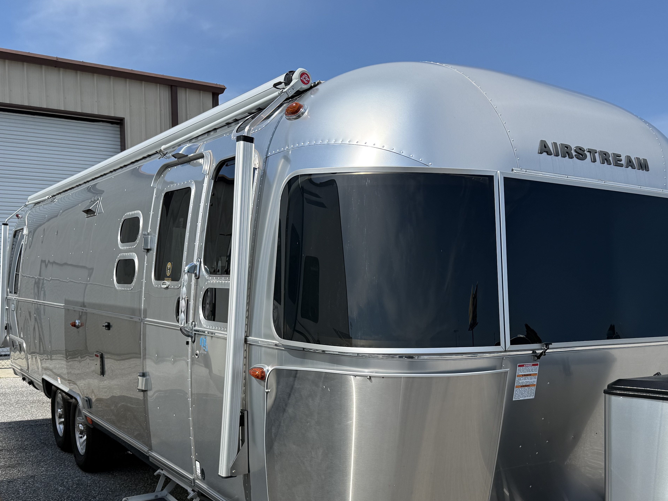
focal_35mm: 36
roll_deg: +1.2
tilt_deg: -3.4
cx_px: 391
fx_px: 695
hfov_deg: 51.1
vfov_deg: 39.1
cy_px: 341
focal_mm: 6.76
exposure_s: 1/4673
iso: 80
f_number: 1.78
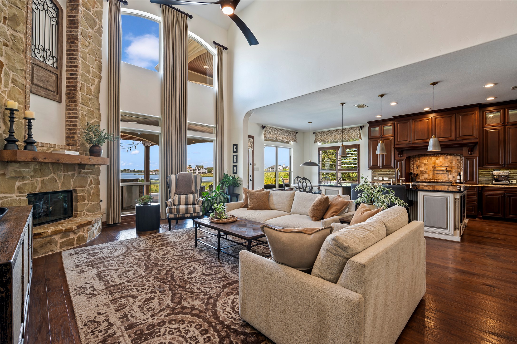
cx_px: 258
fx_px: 230
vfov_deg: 73.7
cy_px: 172
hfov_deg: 96.8
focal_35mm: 16
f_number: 4.5
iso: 125
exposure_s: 1/2
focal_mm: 16
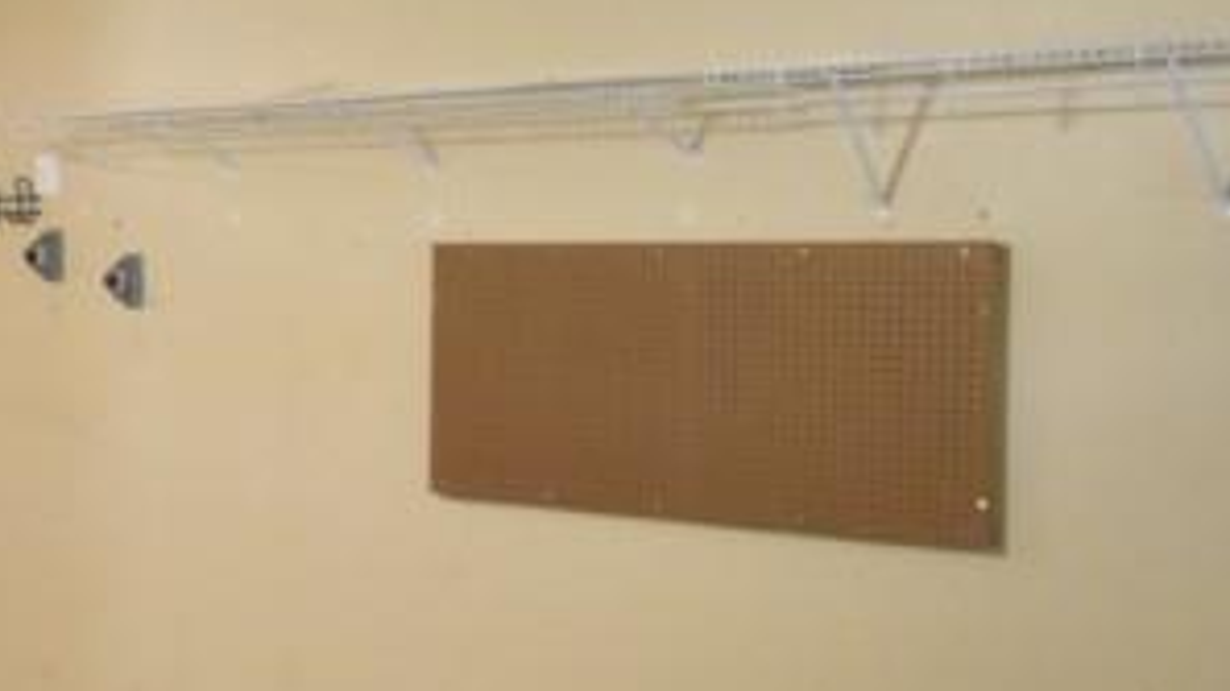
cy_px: 281
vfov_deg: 19.7
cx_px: -290
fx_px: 1989
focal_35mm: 61
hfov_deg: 29.1
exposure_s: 1/60
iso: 2500
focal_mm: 10
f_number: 3.5
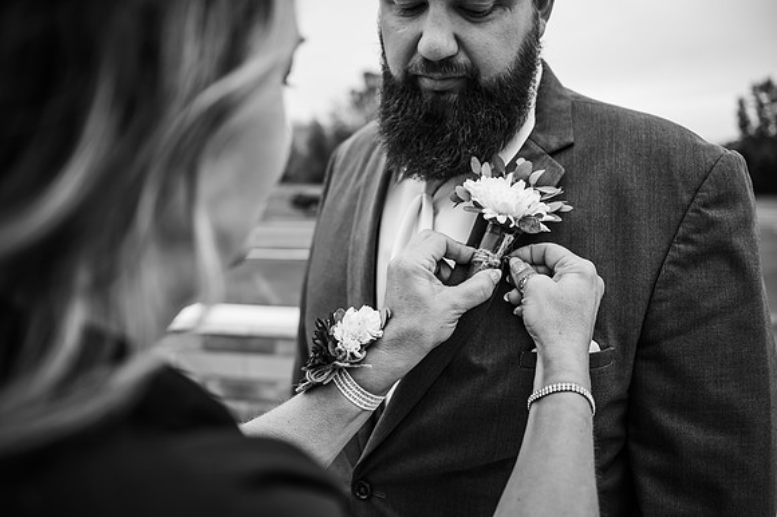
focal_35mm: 28
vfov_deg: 47.1
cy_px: 258
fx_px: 593
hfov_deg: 66.4
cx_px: 388
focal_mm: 27.5
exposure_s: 1/1000
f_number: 2.8
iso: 320
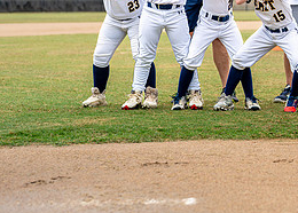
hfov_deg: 16.3
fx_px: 1008
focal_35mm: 119
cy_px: -2
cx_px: 328
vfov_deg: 11.9
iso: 160
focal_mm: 50
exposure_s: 1/500
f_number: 2.5
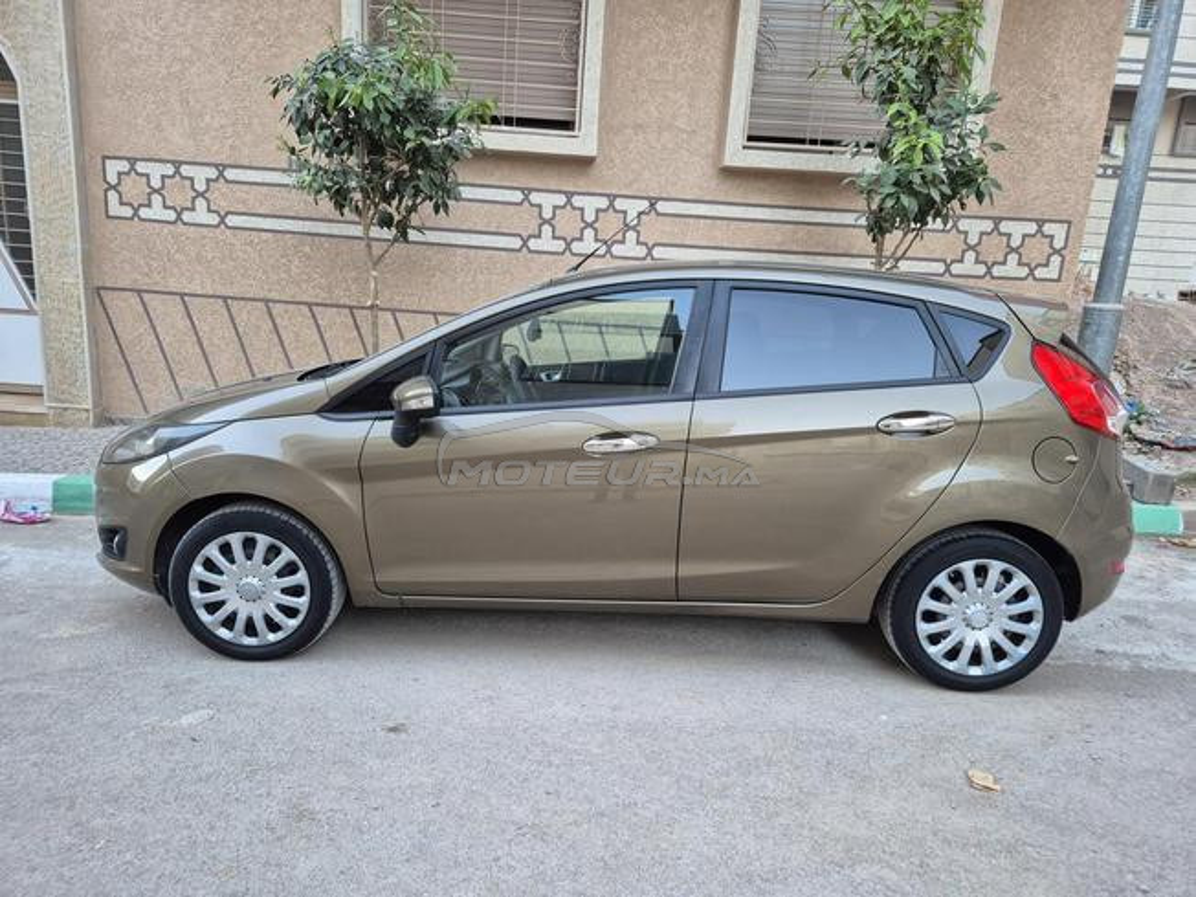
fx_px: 795
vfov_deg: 58.9
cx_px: 598
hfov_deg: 73.9
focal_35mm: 23
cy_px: 448
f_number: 1.8
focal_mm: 5.4
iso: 500
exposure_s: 1/100
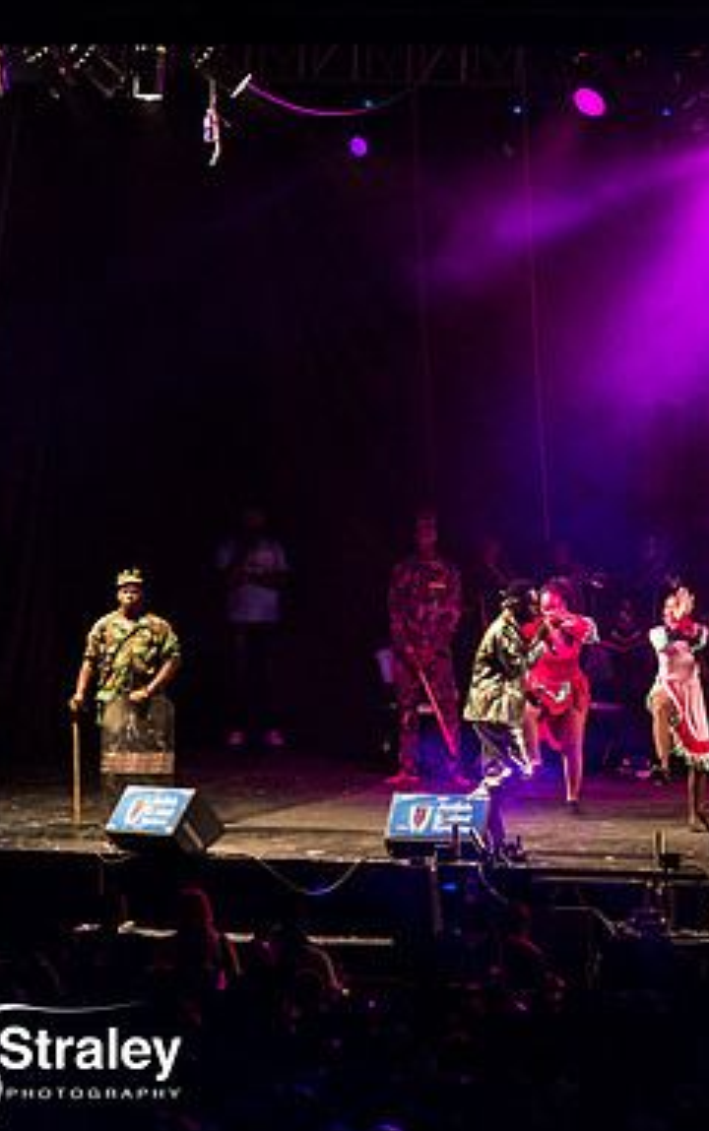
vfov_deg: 8.0
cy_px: 567
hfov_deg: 5.0
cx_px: 774
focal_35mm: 262
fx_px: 8085
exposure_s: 1/200
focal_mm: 170
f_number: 5.6
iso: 3200
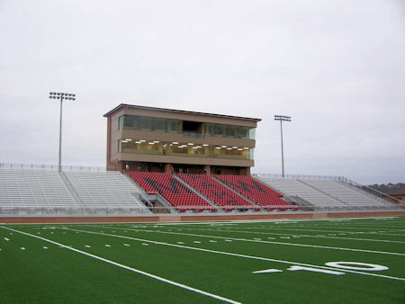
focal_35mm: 38
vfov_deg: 37.8
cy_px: 152
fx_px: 445
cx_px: 202
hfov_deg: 49.0
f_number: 2.8
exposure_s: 1/45
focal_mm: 6.3
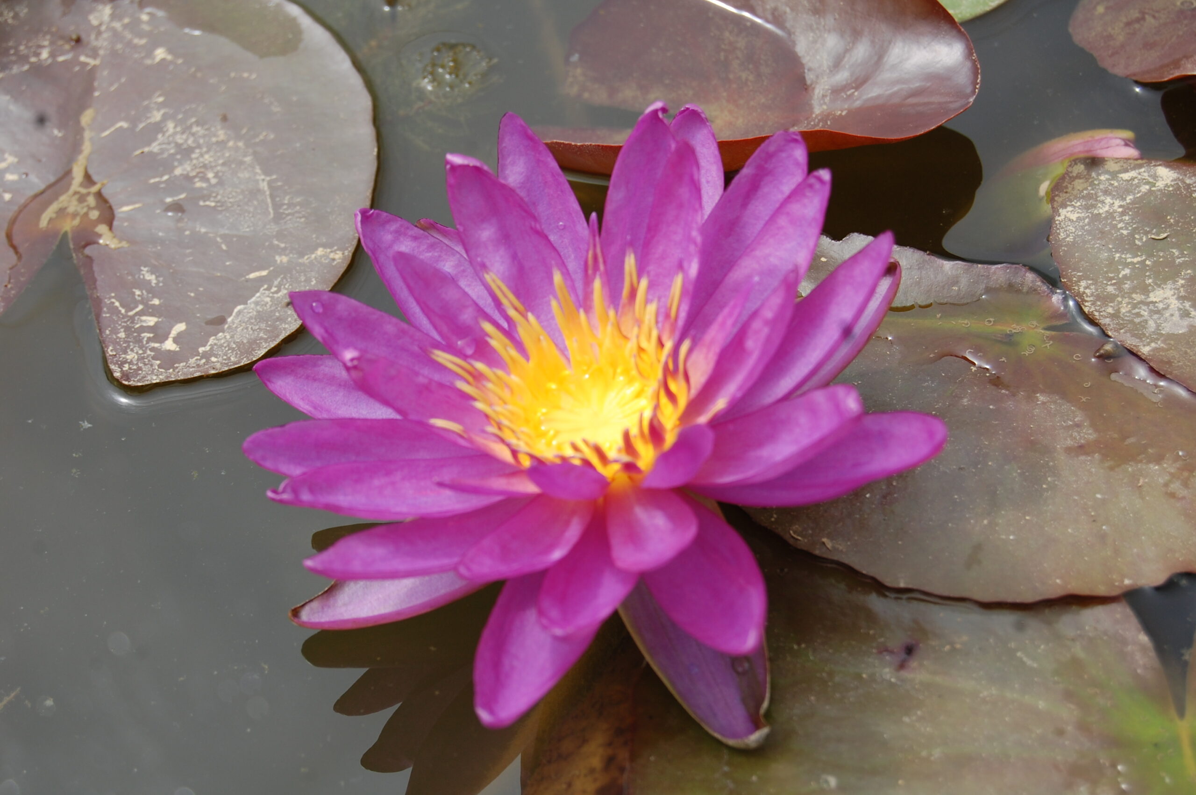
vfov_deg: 16.5
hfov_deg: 24.6
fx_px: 2738
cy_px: 398
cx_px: 598
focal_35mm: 82
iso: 200
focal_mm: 55
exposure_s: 1/250
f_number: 8
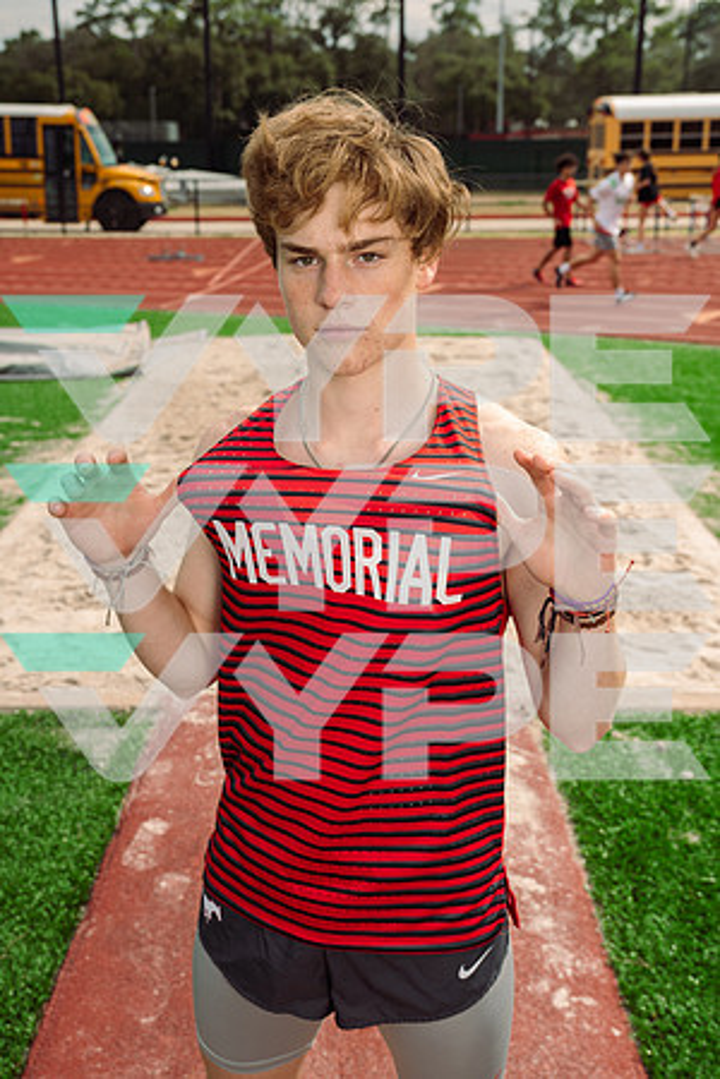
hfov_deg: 31.2
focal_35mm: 43
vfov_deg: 45.4
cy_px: 540
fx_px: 1290
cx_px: 360
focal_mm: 43
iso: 80
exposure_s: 1/250
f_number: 6.3
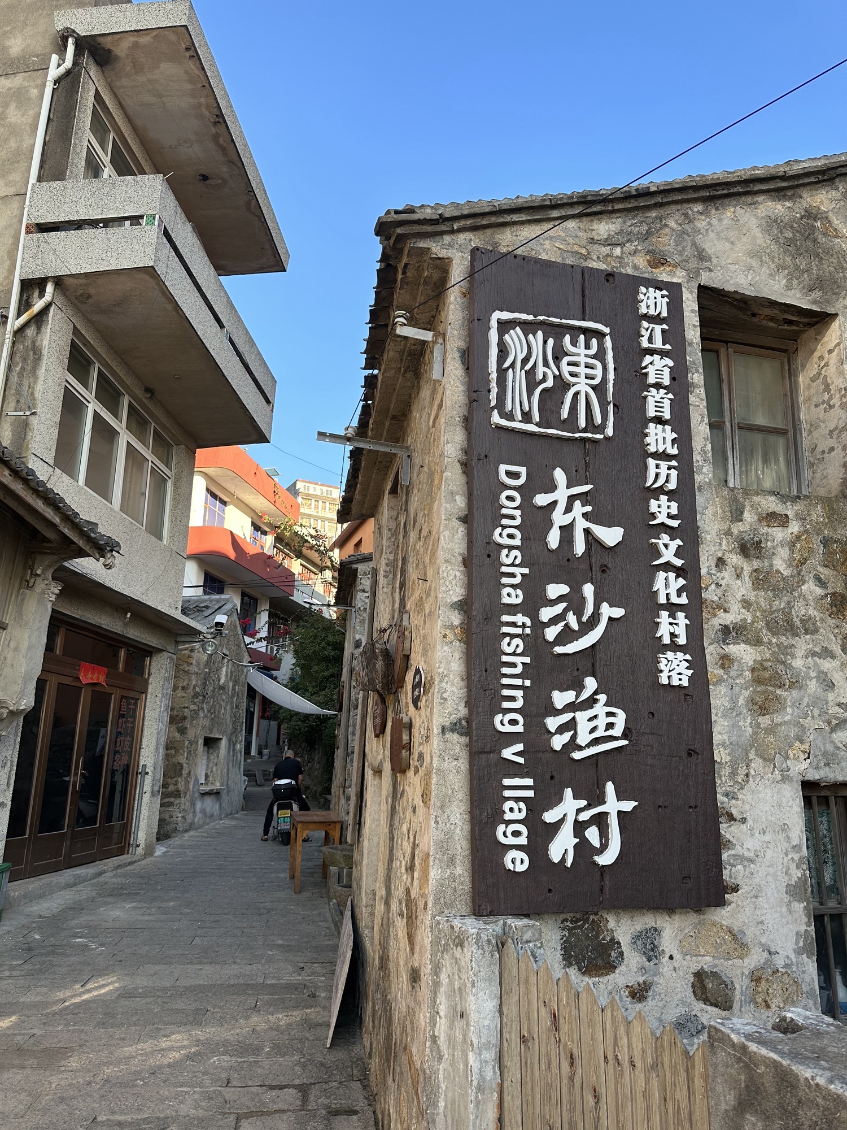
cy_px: 565
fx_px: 783
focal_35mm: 24
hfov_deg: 56.8
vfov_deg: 71.6
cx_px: 424
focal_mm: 6.86
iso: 80
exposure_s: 1/810
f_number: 1.78
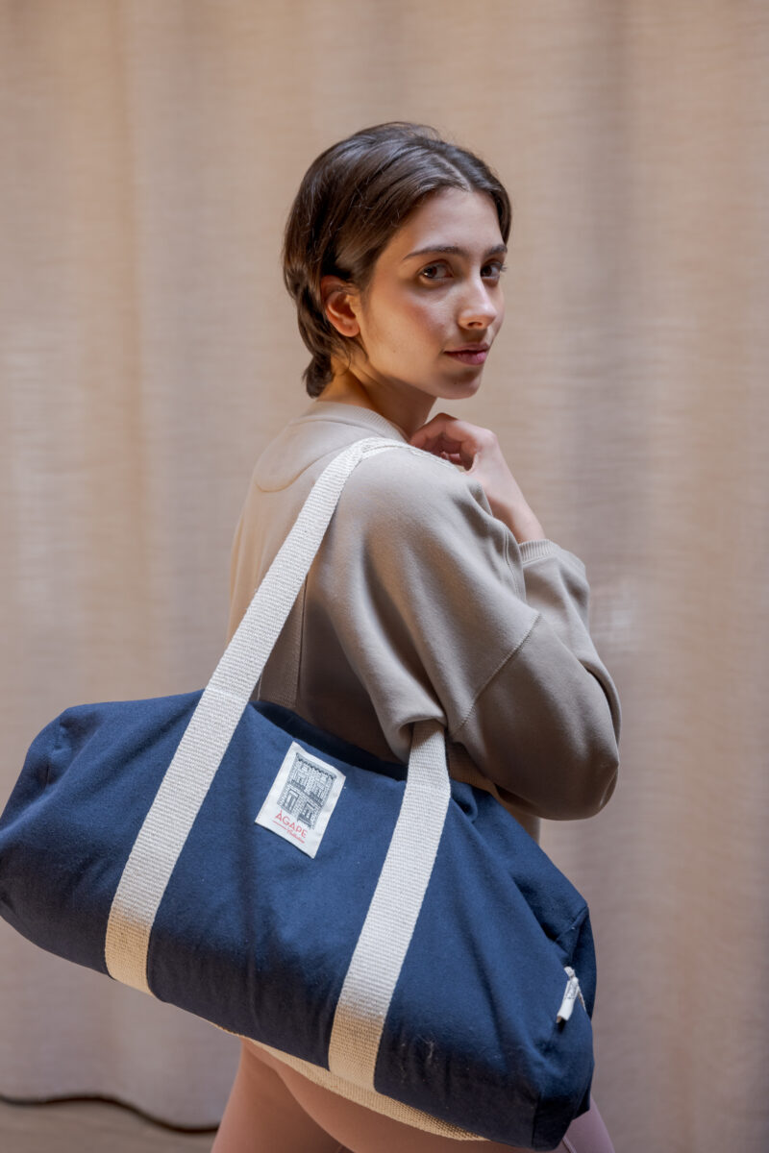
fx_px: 1602
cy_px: 576
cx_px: 384
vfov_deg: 39.6
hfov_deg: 27.0
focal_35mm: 50
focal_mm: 50
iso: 800
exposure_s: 1/250
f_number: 3.5
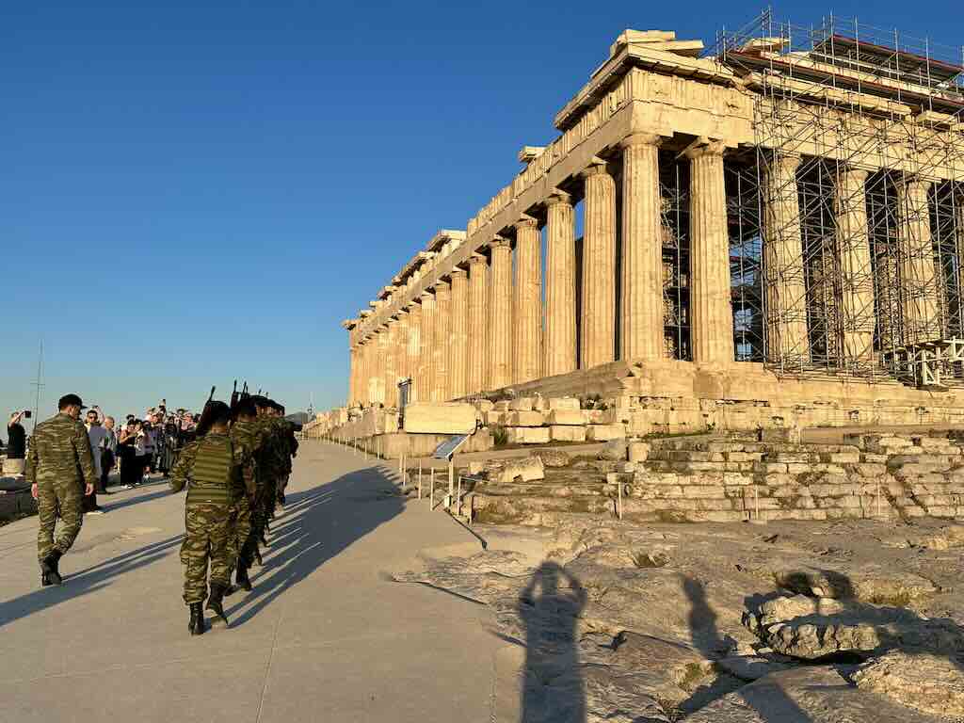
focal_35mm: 24
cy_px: 362
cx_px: 482
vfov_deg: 56.8
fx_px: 668
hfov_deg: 71.6
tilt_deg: +5.3
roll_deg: +0.5
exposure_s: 1/4184
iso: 80
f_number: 1.78
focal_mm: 6.86
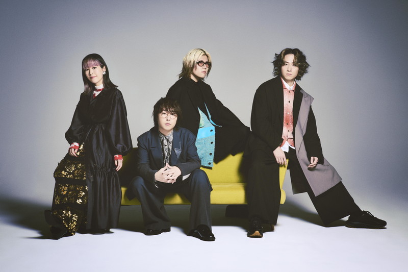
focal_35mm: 65
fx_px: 736
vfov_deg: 20.9
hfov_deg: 31.0
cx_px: 204
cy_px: 136
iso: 200
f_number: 11
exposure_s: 1/125
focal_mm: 65
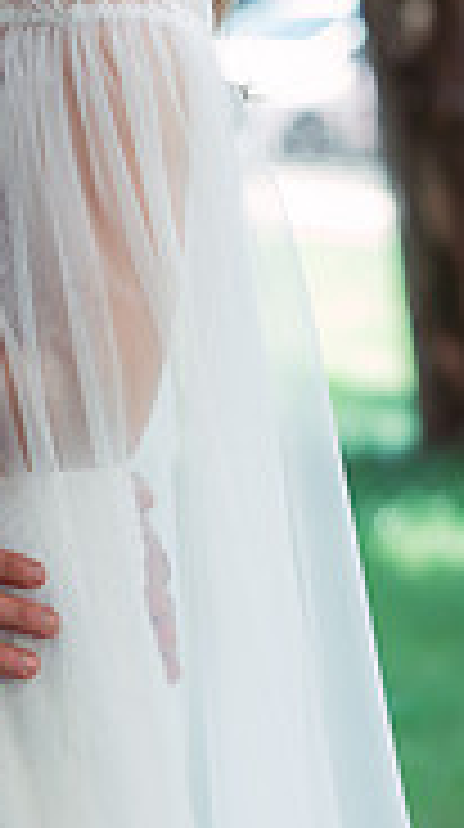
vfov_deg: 9.9
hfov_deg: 5.5
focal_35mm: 218
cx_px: -187
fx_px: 4786
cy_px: 153
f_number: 3.5
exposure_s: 1/250
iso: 200
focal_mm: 85
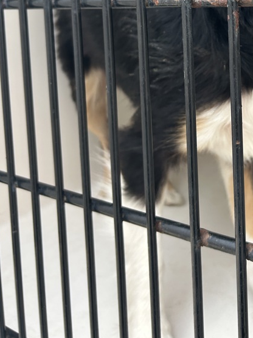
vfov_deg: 37.6
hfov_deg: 29.0
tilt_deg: -3.0
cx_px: 227
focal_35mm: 48
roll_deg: +0.1
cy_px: 47
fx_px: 468
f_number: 1.5
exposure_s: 1/121
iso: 50
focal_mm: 5.7
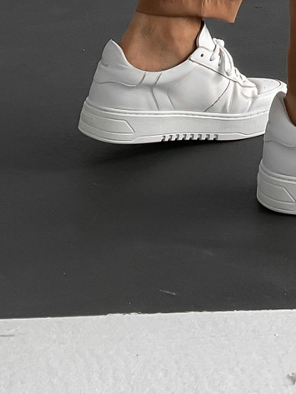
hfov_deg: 14.8
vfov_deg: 17.4
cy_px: -243
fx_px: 1117
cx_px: 314
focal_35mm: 98
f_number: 1.8
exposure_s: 1/120
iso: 40
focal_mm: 3
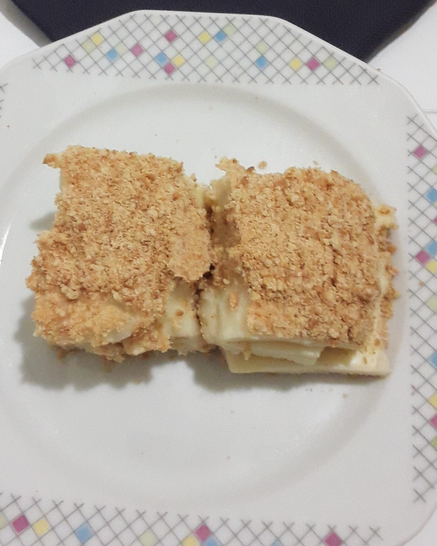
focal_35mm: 43
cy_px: 197
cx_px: 193
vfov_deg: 42.5
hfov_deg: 34.9
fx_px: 695
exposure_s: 1/50
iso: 320
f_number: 1.9
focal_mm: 2.2
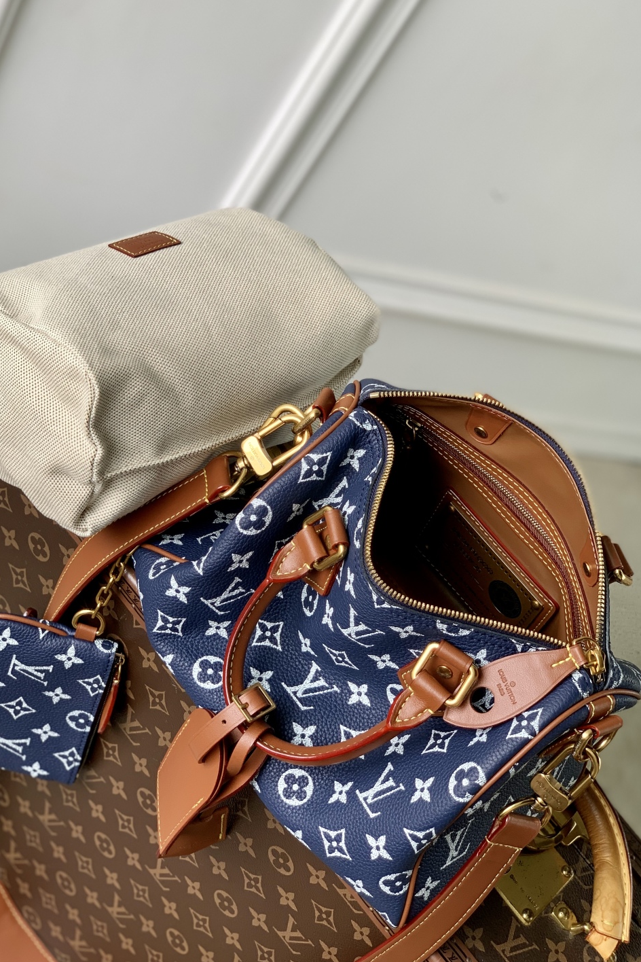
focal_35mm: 55
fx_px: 1469
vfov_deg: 36.2
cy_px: 484
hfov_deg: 24.6
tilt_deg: -45.9
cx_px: 287
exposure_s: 1/122
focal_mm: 6
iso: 32
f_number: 2.4
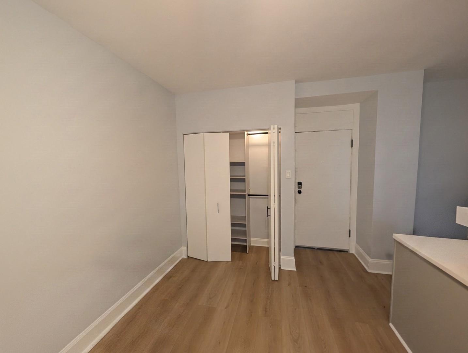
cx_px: 234
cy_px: 176
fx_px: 162
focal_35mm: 12
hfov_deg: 110.5
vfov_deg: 94.7
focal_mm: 2.02
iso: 470
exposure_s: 1/60
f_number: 1.7
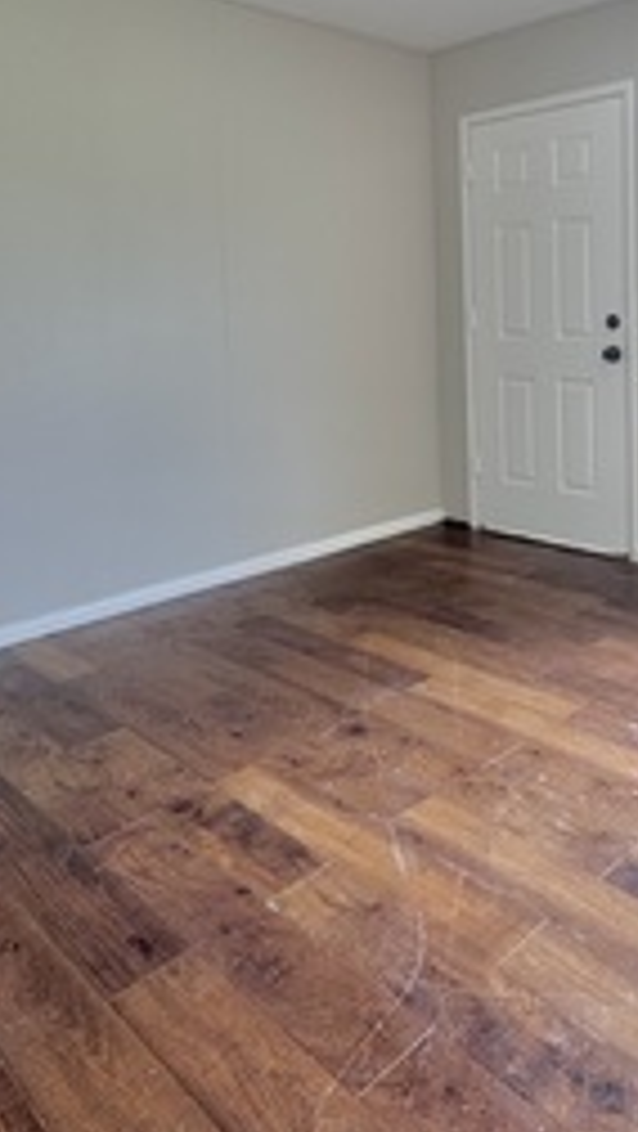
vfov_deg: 63.8
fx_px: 871
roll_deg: +1.4
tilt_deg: -3.0
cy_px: 350
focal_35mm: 29
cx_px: 517
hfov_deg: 38.6
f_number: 2.2
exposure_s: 1/120
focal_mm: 2.22
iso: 80
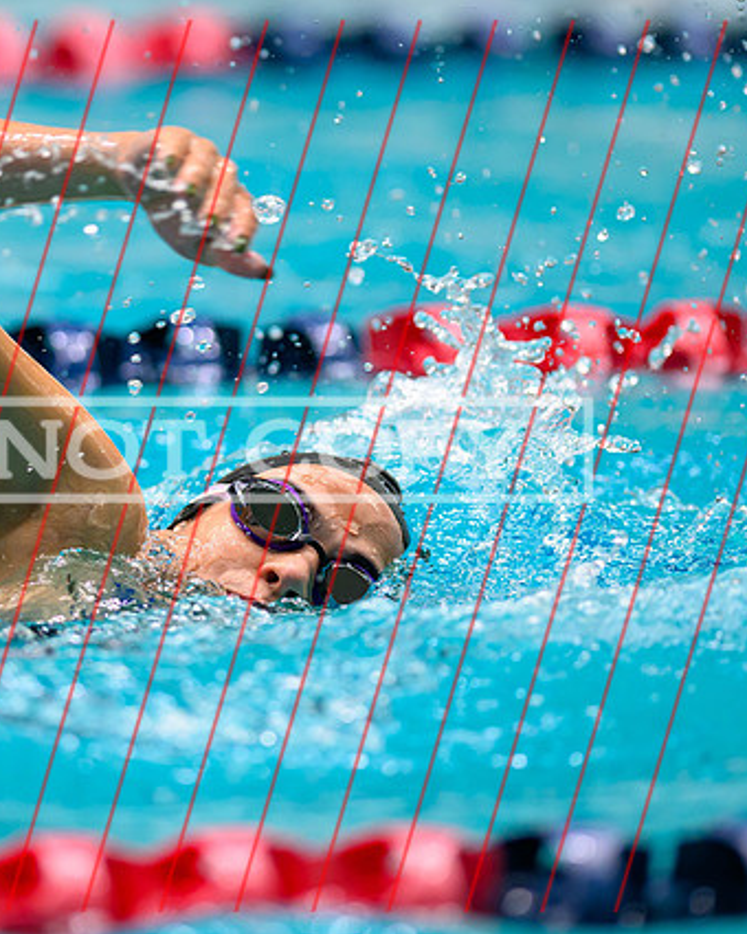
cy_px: 410
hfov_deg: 3.1
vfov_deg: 3.8
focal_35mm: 506
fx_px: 13984
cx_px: 182
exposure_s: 1/800
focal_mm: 300
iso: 2000
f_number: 2.8
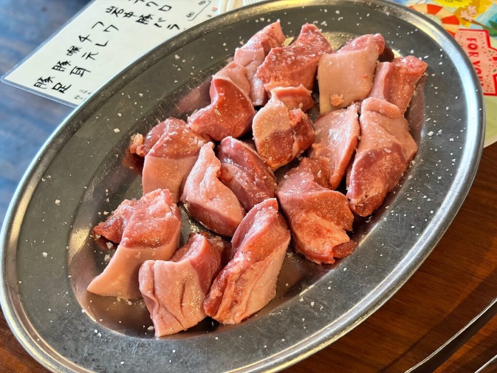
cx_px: 248
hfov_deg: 36.8
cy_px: 186
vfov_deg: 28.0
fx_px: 747
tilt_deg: -46.9
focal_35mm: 52
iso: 250
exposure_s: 1/33
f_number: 1.6
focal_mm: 5.96
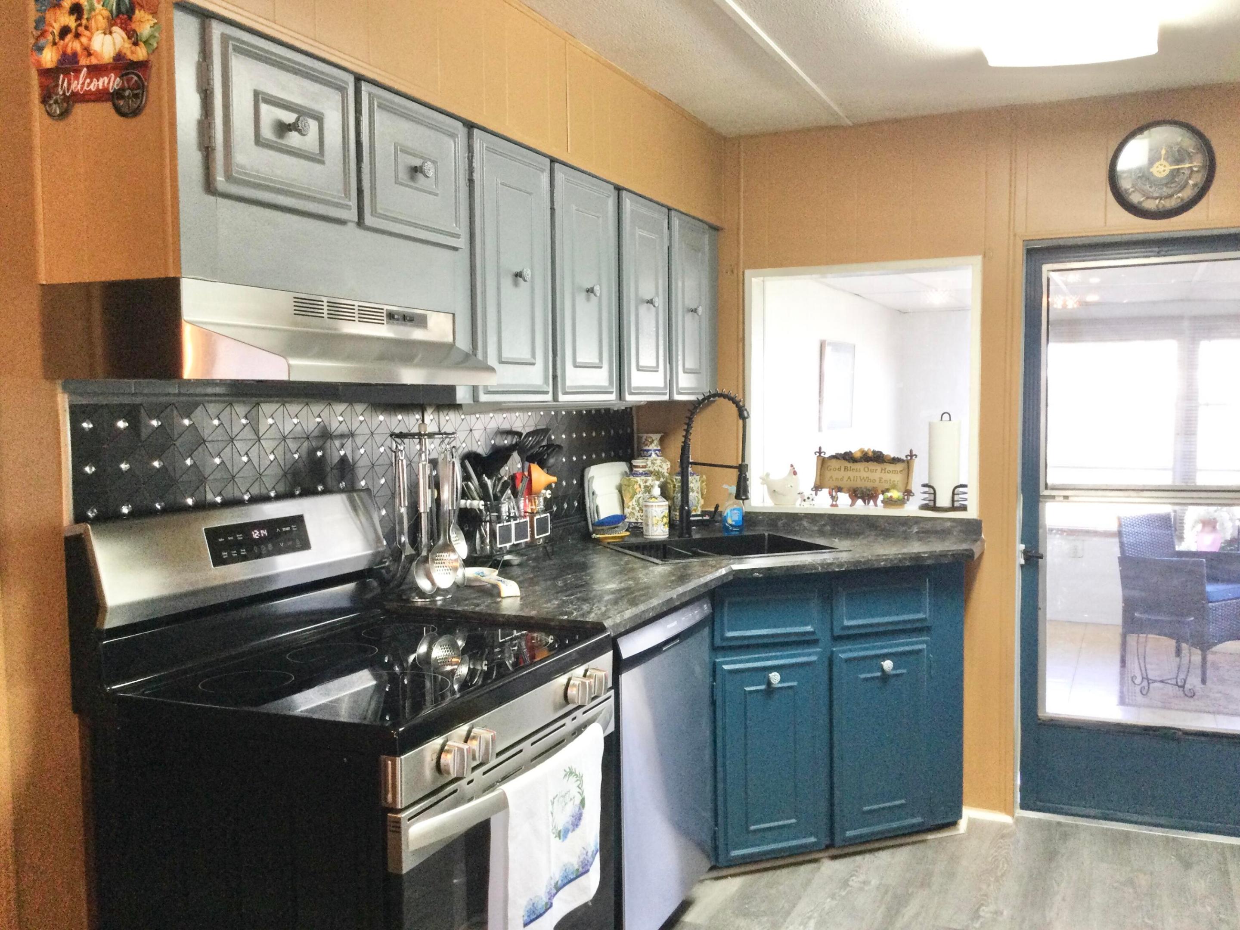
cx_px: 620
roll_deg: -1.5
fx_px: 1110
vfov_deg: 45.4
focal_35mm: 31
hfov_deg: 58.4
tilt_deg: -4.1
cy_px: 465
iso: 80
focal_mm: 3.3
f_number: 2.4
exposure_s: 1/30
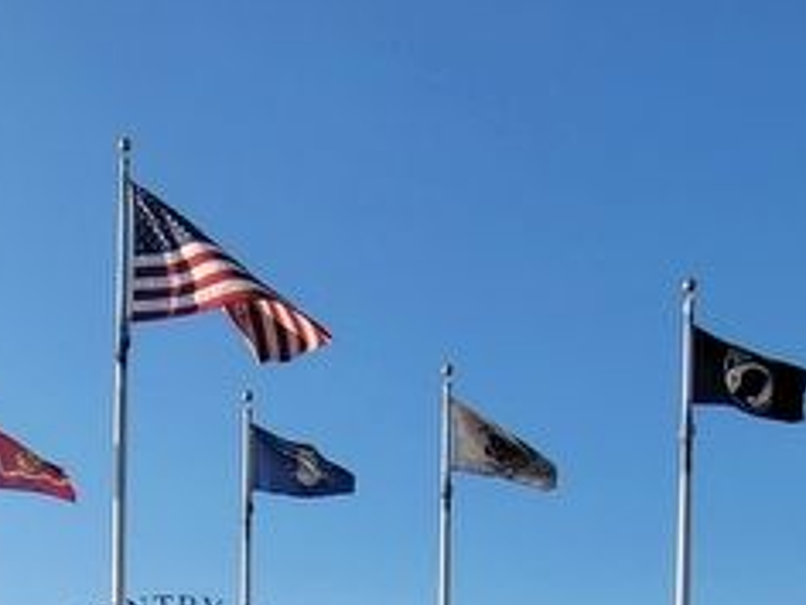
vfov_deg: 25.2
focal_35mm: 44
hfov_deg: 41.2
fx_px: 1024
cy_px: 902
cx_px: 167
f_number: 2.2
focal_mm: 2.2
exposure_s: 1/1163
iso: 50
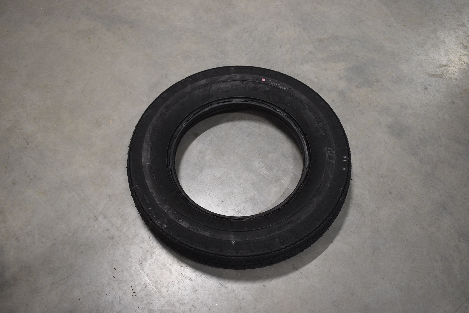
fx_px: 411
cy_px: 156
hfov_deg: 59.5
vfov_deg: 41.8
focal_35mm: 32
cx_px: 234
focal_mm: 21
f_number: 4.5
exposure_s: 1/80
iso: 1250
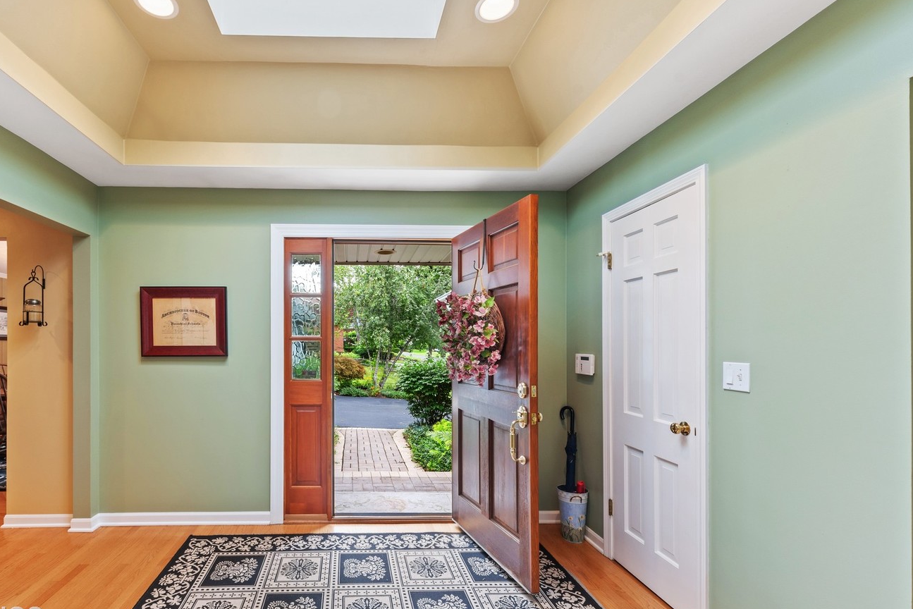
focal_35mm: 15
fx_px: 380
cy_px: 274
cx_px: 359
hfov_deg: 98.9
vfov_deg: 77.1
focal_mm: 12
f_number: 9
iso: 200
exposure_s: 1/2
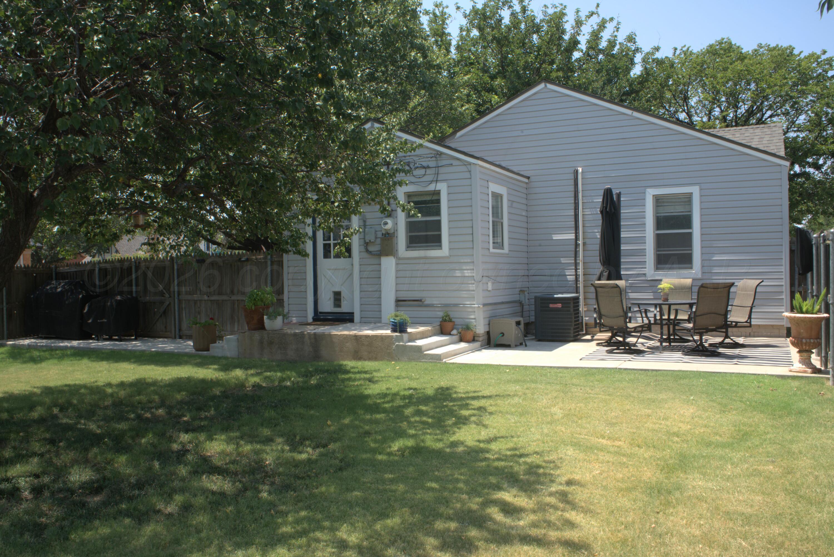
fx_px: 742
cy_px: 278
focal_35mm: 32
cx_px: 417
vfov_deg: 41.2
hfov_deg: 58.7
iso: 320
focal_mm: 32
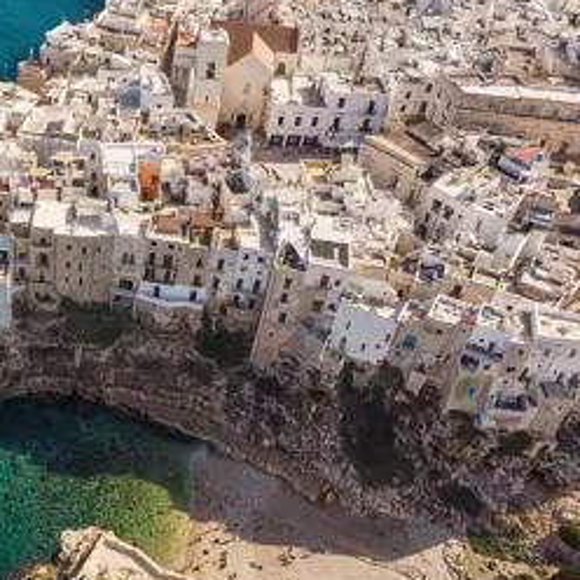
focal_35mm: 42
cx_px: 33
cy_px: 331
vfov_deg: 39.9
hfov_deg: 36.9
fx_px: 796
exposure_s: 1/1250
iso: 100
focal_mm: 4.5
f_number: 2.8
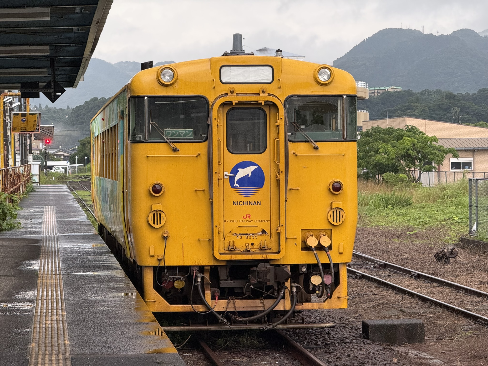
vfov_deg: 12.3
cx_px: 244
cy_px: 183
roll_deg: +0.6
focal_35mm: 120
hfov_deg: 16.4
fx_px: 1692
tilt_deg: -1.0
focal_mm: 15.66
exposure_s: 1/60
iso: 250
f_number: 2.8
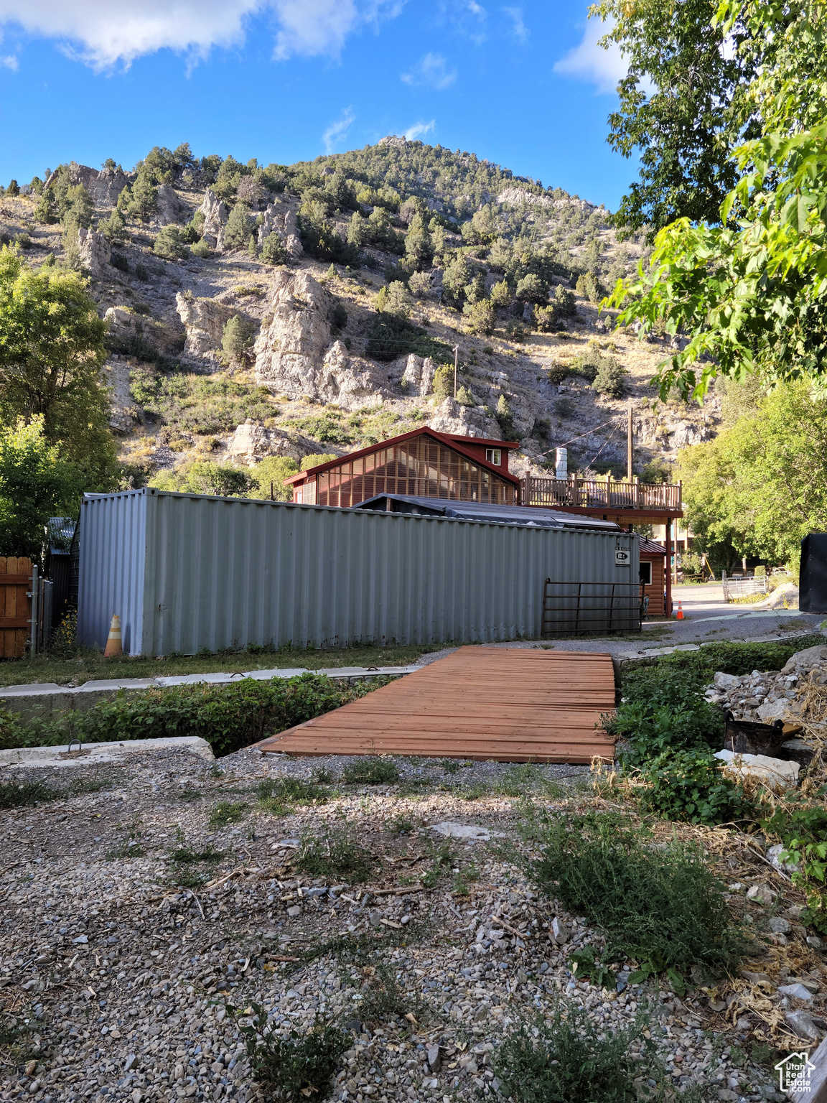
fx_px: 892
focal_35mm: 28
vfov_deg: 63.4
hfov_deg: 49.7
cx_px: 414
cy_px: 552
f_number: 2
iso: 25
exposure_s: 1/161
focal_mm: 5.9
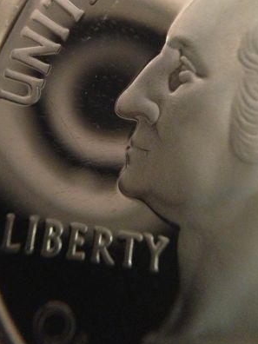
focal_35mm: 50
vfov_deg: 37.7
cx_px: 110
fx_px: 497
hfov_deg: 29.1
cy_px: 107
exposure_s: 1/15
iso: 800
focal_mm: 4.13
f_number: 2.4
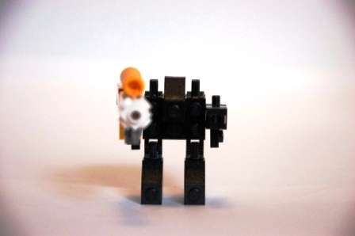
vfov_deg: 8.2
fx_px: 1655
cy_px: 118
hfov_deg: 12.2
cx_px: 178
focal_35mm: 168
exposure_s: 1/100
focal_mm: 112
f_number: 5.6
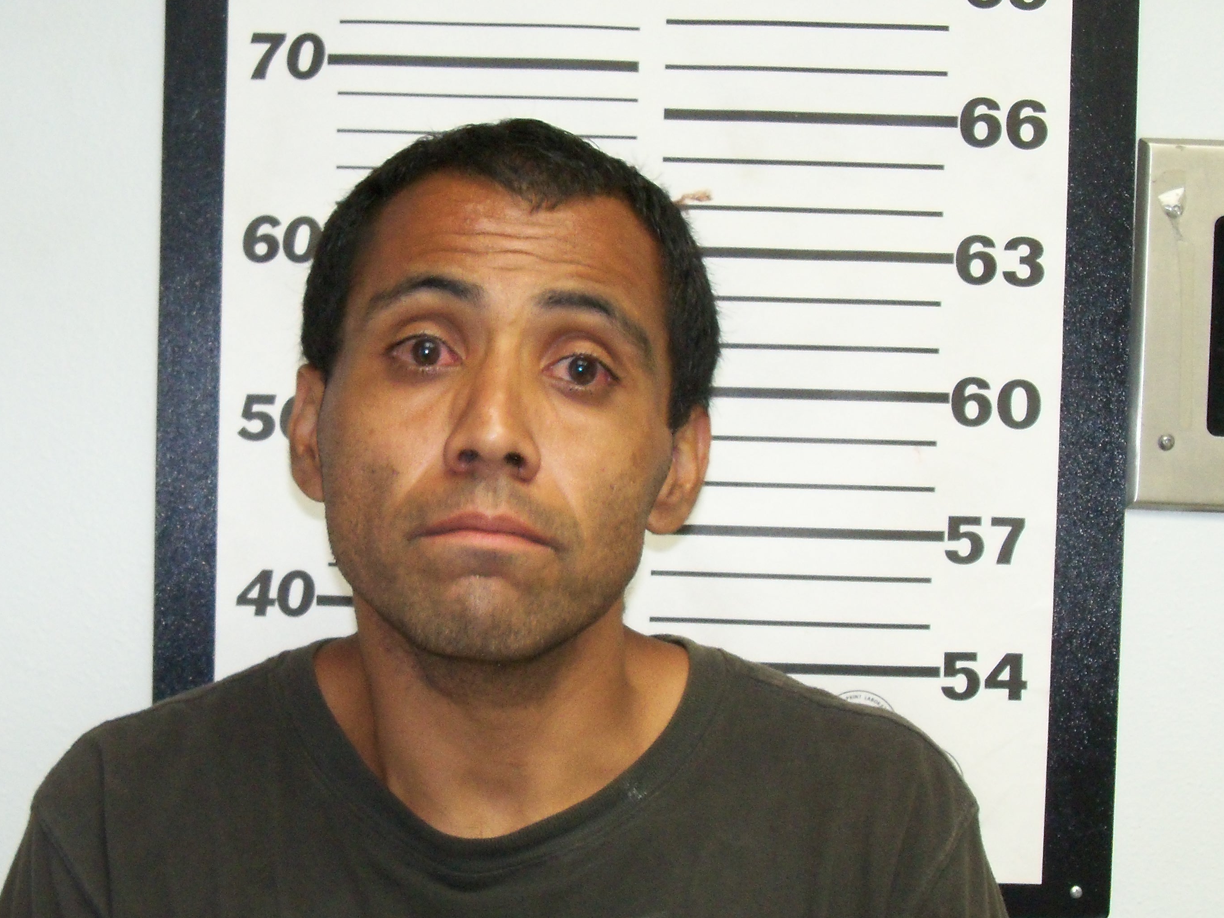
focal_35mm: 67
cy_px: 593
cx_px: 466
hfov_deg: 28.9
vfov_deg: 21.9
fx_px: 2369
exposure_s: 1/30
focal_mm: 8.8
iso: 400
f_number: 3.8
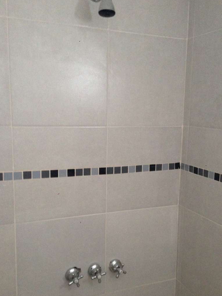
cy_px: 161
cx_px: 121
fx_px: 333
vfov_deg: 47.8
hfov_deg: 36.8
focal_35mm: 39
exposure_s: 1/15
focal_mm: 4.12
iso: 400
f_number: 2.4
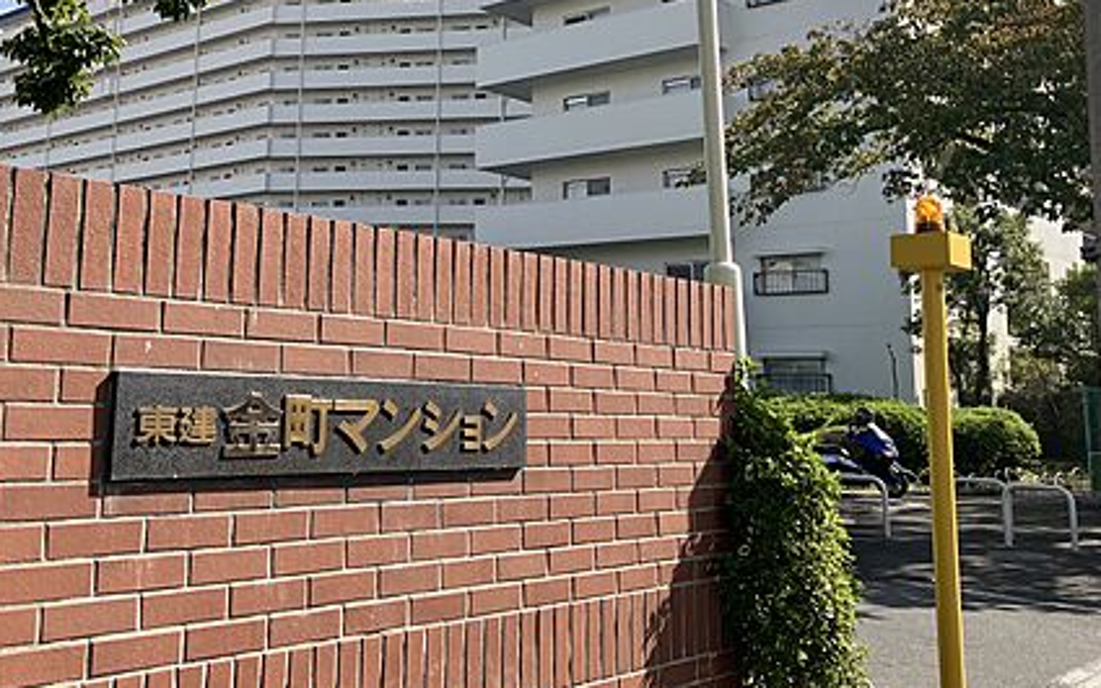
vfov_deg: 30.1
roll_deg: -0.9
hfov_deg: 46.6
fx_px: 1260
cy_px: 182
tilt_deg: +11.5
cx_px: 392
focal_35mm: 42
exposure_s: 1/1245
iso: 32
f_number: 1.8
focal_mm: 3.99
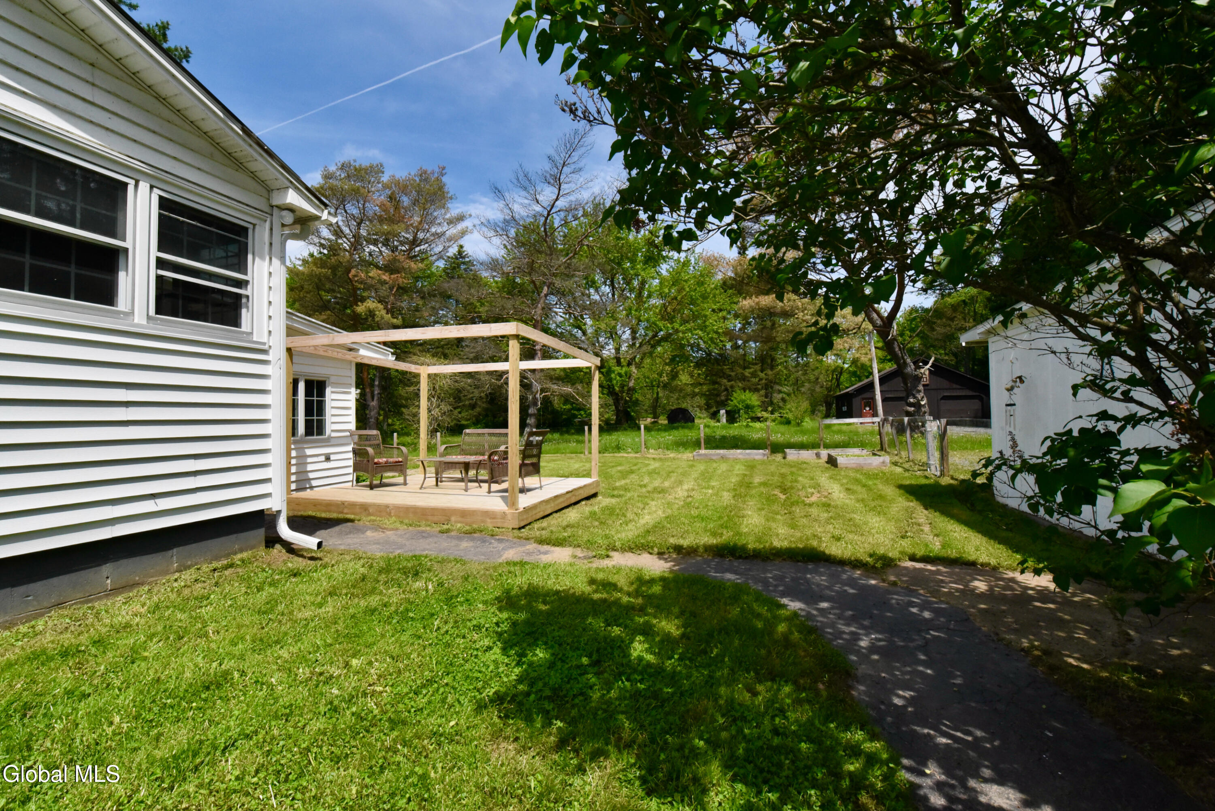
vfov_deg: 81.3
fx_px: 473
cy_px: 406
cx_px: 608
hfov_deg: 104.2
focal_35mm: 14
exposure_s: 1/3200
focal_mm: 14
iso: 4000
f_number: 16
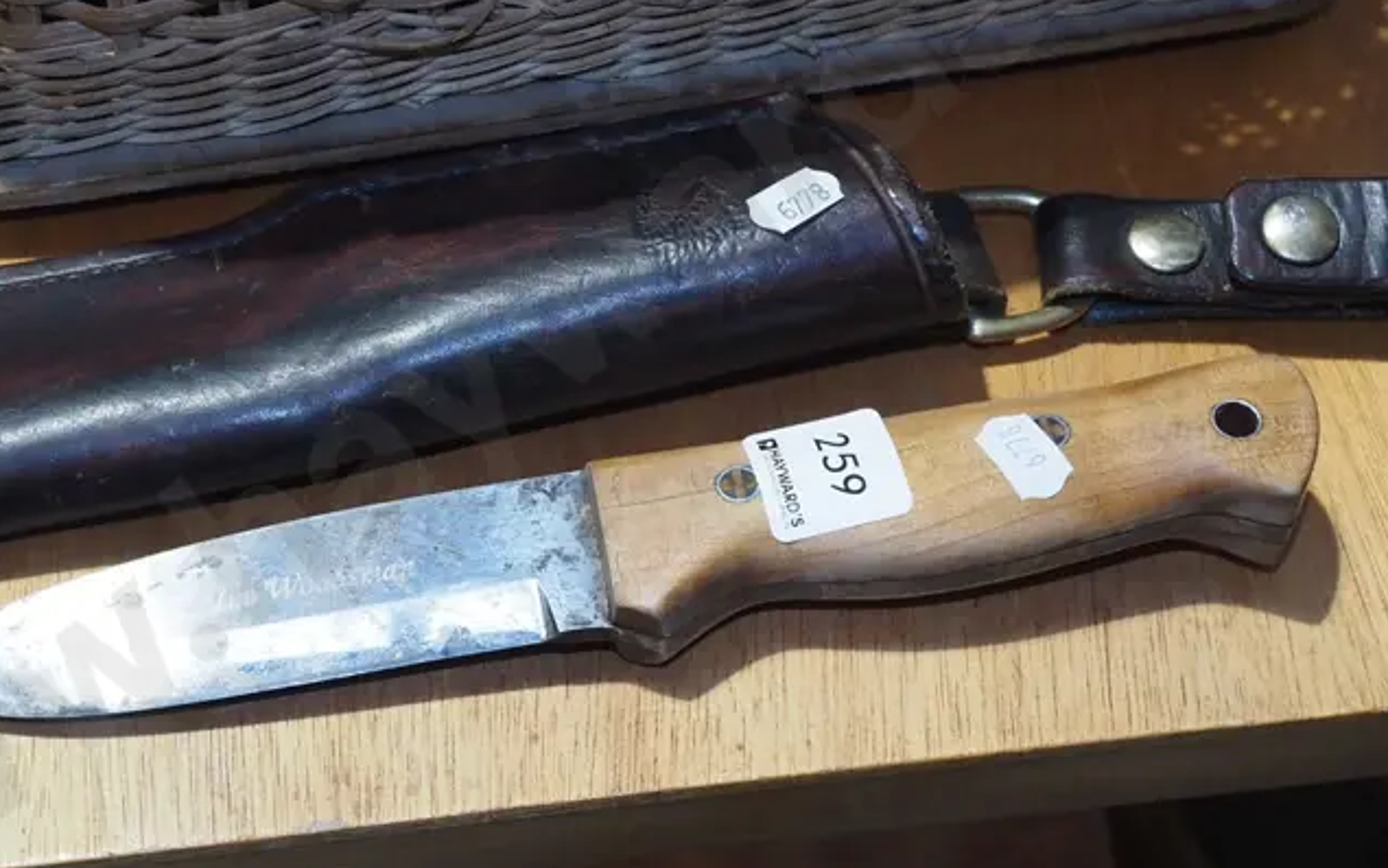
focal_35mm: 65
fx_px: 2459
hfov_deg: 31.5
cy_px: 275
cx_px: 627
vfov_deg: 19.9
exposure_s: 1/100
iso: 1600
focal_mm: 19
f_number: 5.6
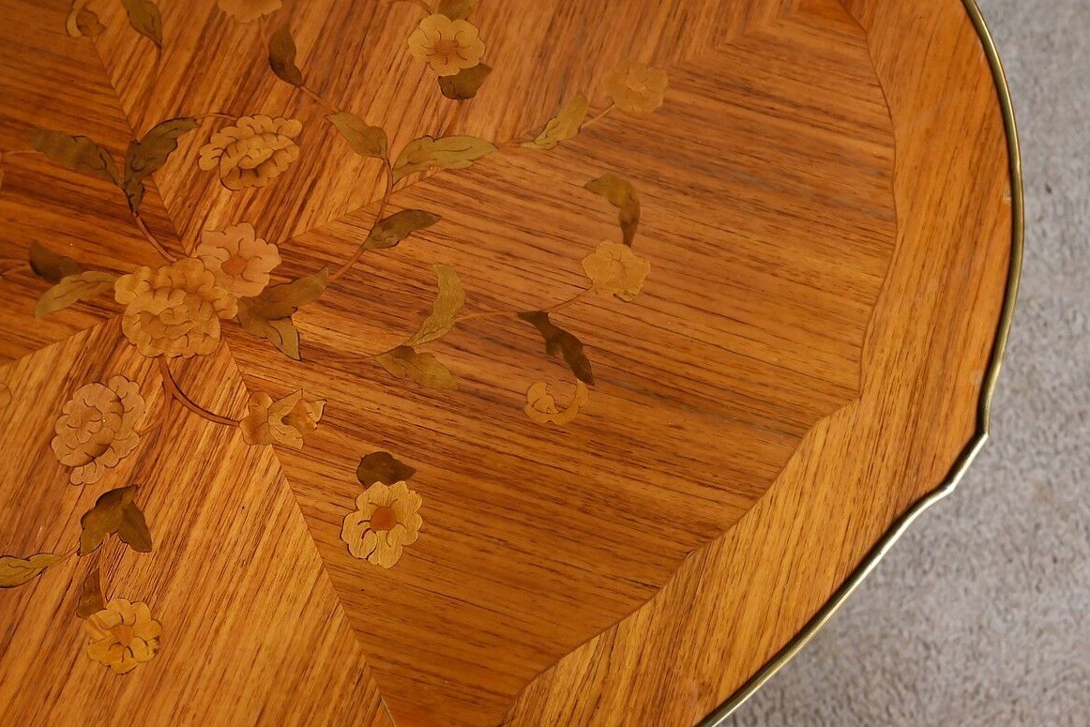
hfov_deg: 58.7
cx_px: 539
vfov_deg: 41.1
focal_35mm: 32
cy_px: 354
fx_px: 969
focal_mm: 31
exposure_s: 1/100
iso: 5000
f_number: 6.3
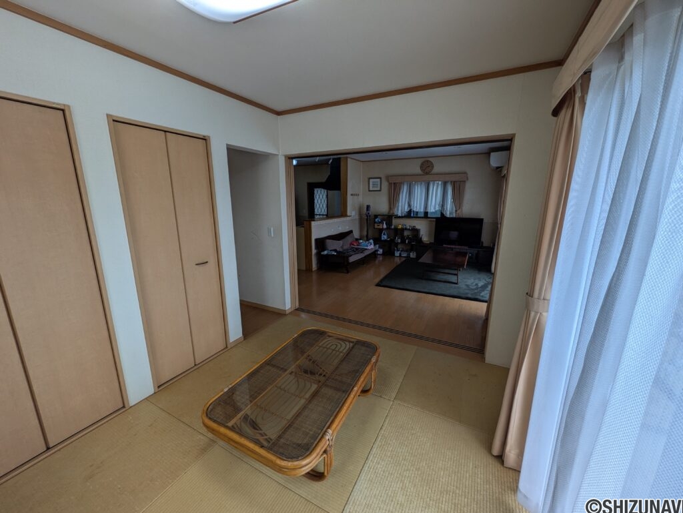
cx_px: 342
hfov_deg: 102.0
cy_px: 256
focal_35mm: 14
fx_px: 276
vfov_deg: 85.7
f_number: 2.2
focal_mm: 1.83
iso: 49
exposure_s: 1/149
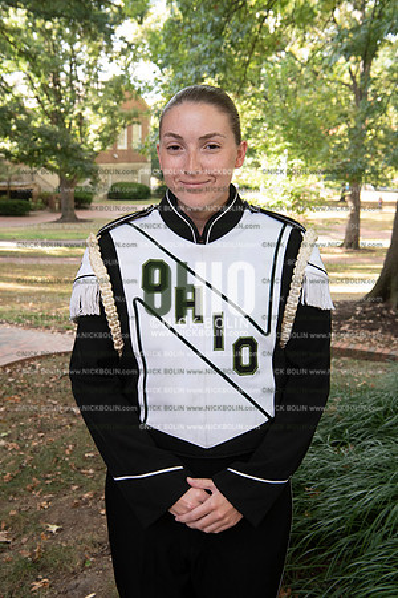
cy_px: 299
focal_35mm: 45
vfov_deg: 43.6
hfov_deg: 29.9
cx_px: 199
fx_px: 746
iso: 800
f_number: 8
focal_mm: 45
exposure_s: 1/100
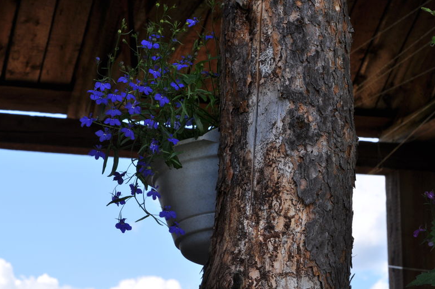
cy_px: 148
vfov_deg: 14.3
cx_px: 200
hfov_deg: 21.4
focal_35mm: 96
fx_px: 1153
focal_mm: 55
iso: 250
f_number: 18
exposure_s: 1/80
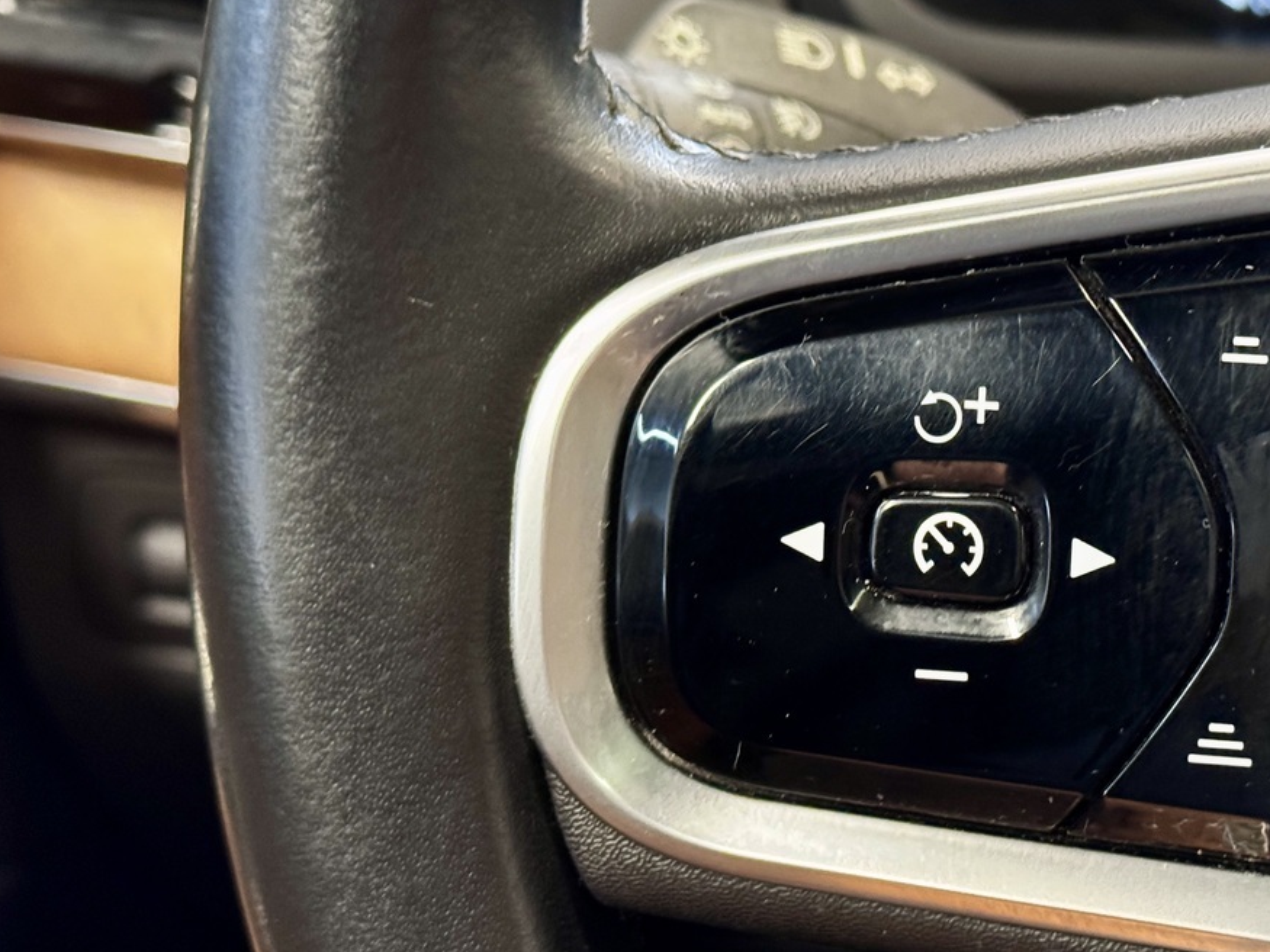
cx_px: 1017
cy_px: 517
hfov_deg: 24.3
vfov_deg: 18.7
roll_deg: +0.8
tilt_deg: -31.0
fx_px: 2898
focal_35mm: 79
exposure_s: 1/25
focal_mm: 6.76
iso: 400
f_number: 1.78
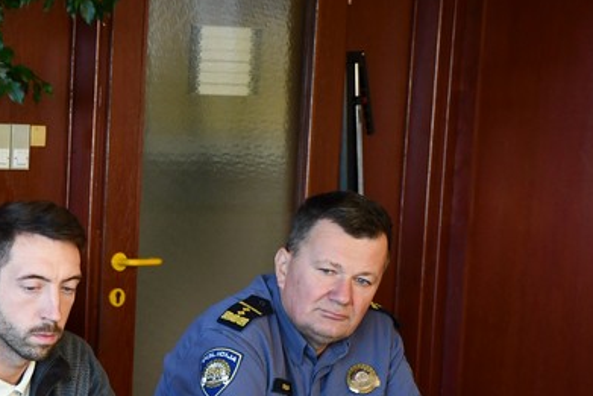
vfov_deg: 8.3
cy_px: 429
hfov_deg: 12.2
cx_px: -115
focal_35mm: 165
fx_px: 2719
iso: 800
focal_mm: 42
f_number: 4.5
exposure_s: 1/200
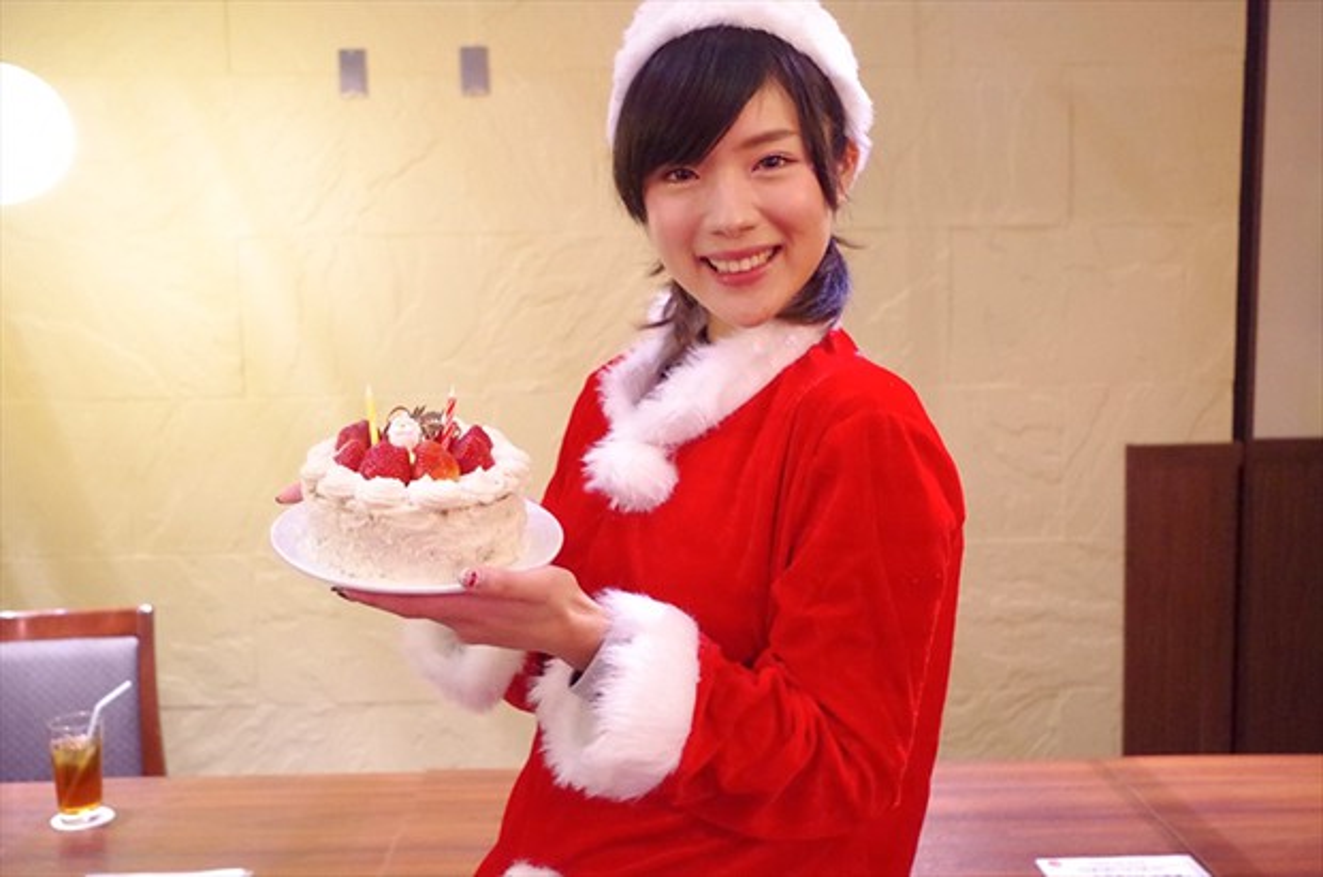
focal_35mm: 36
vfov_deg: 36.7
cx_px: 662
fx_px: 1321
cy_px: 438
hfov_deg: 53.2
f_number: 4
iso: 3200
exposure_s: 1/40
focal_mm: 24.38
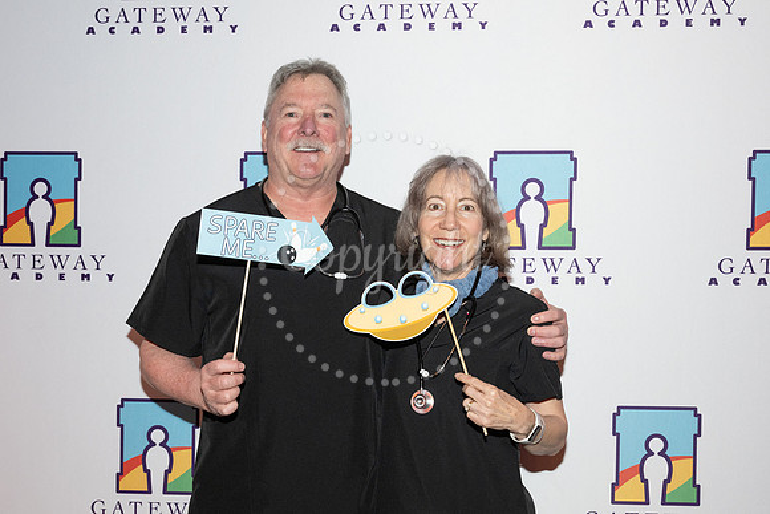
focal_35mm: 52
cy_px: 281
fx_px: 1111
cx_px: 395
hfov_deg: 38.2
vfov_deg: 26.0
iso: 1000
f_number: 5.6
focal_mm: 46
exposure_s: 1/125
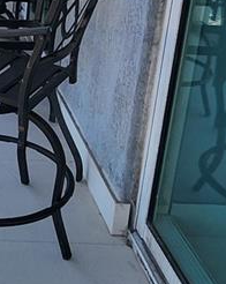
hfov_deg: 21.4
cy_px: 48
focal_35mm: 62
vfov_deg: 29.7
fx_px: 520
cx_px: -93
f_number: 2.2
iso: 50
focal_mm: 2.2
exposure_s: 1/868
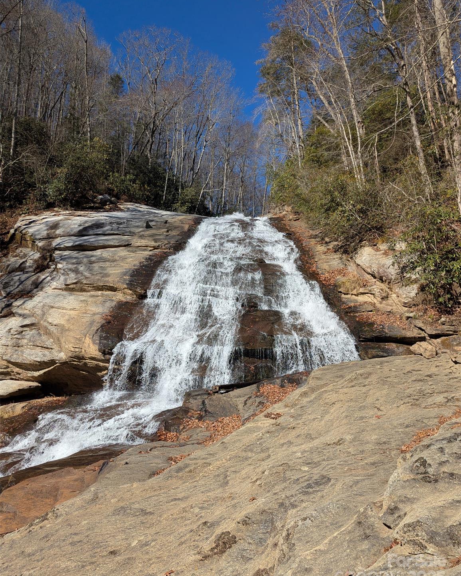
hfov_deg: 56.8
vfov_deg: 68.1
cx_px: 231
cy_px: 289
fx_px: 427
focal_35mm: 25
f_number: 1.85
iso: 46
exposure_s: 1/2833
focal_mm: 6.81
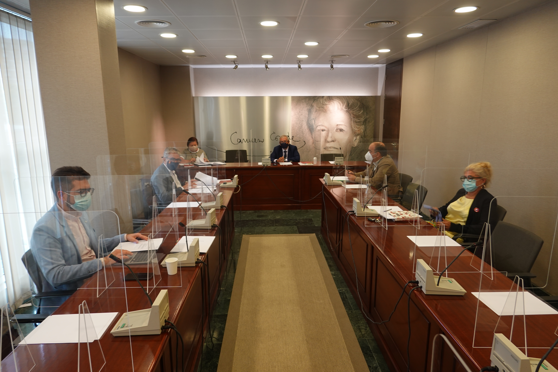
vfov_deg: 53.1
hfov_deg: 73.7
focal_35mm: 24
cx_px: 279
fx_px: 372
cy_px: 186
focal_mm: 9
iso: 160
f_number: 2.8
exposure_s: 1/30
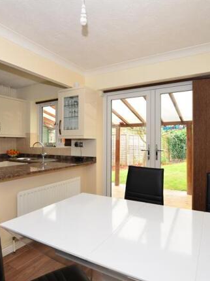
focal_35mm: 22
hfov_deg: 61.0
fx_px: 178
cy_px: 141
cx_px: 102
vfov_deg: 76.4
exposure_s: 1/13
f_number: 5
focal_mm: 10
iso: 400
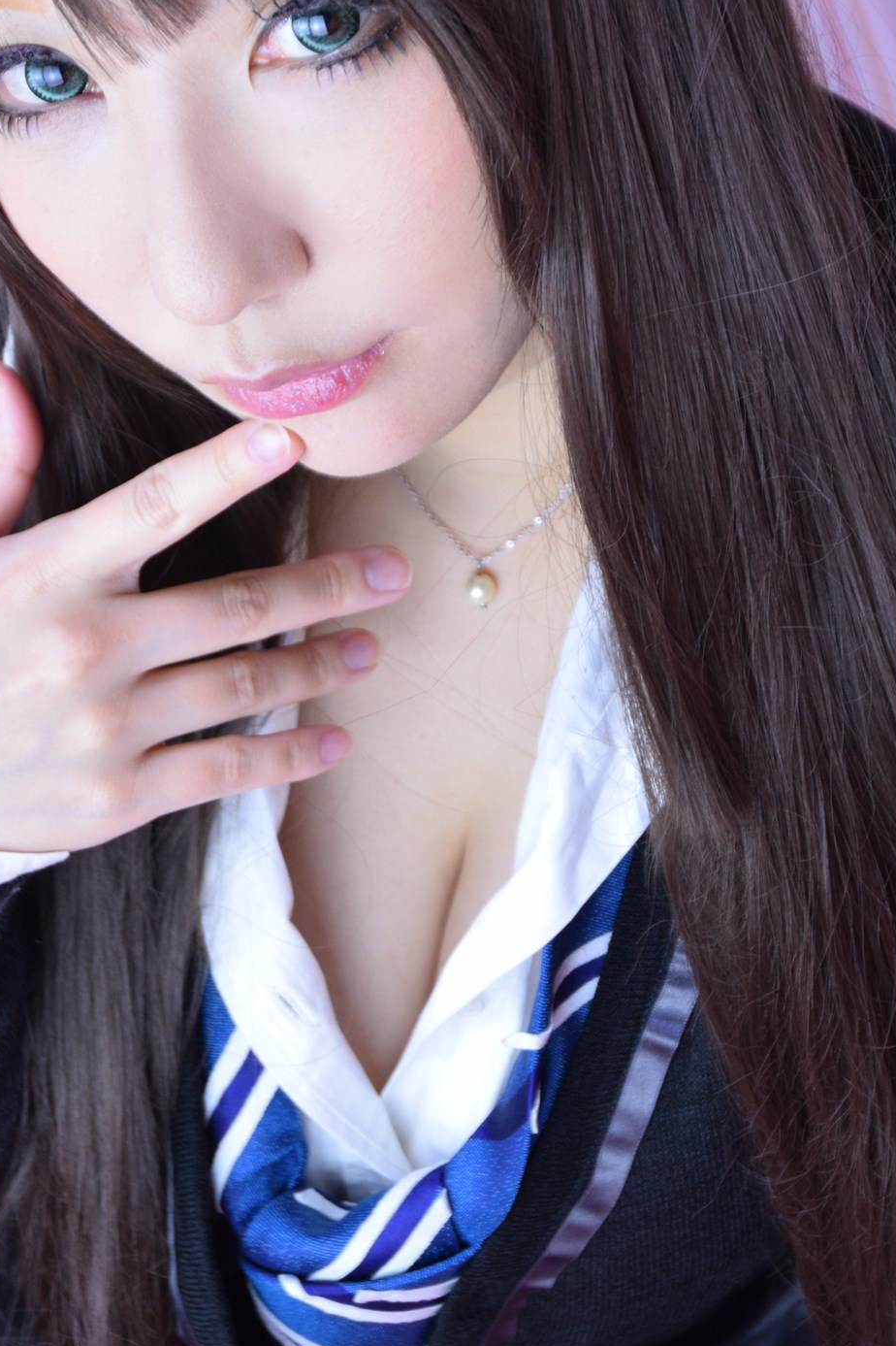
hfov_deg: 15.0
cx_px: 361
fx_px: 3394
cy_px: 402
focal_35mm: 91
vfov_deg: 22.3
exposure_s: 1/60
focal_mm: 35
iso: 400
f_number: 4
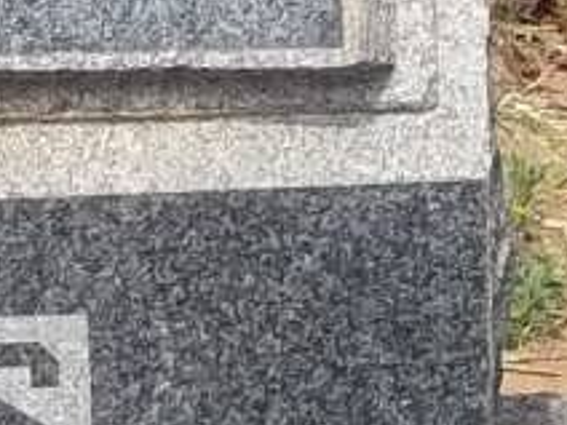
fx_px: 4635
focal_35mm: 283
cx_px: -209
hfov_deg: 6.9
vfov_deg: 5.2
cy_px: -144
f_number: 3.6
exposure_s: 1/500
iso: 80
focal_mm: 8.8
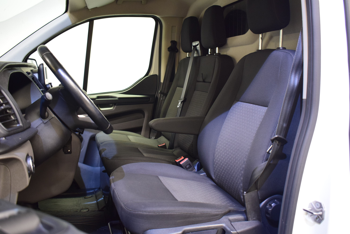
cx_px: 175
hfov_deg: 55.1
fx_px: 336
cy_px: 117
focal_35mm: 34
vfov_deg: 38.4
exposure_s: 1/15
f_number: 3.8
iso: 1600
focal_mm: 23
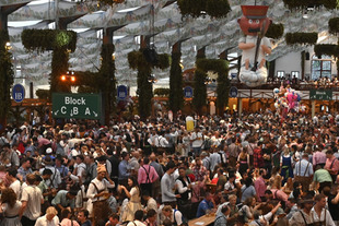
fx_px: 575
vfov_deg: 22.2
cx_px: 209
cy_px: 147
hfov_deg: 32.7
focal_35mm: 61
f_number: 6.3
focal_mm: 28
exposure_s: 1/160
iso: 4000
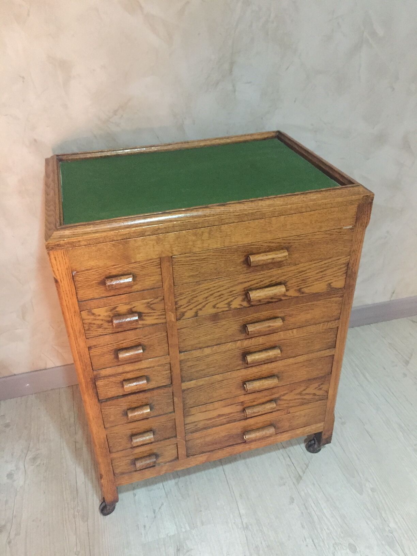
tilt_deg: -34.2
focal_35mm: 29
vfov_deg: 61.7
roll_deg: +0.1
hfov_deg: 48.2
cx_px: 208
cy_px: 278
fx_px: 466
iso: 640
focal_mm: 4.15
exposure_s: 1/17
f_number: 2.2
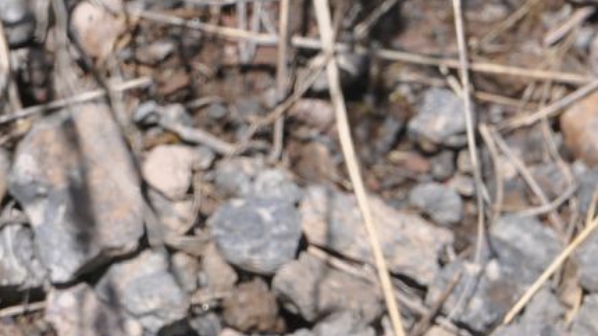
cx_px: -267
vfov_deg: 3.4
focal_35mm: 356
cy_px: 263
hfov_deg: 6.0
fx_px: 5639
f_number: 14
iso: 200
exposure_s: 1/125
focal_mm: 75
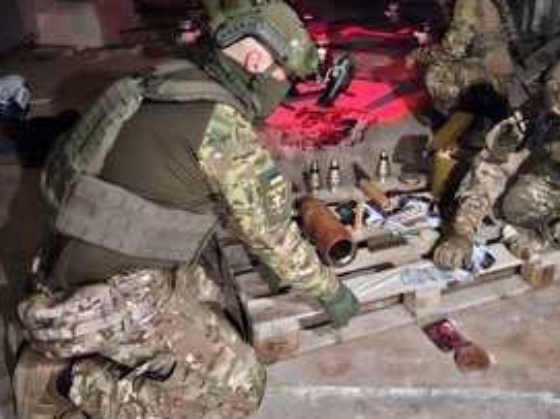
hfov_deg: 53.1
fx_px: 550
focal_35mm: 34
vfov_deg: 41.5
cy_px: 161
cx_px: 368
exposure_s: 1/8
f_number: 1.8
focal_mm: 5.4
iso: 1600
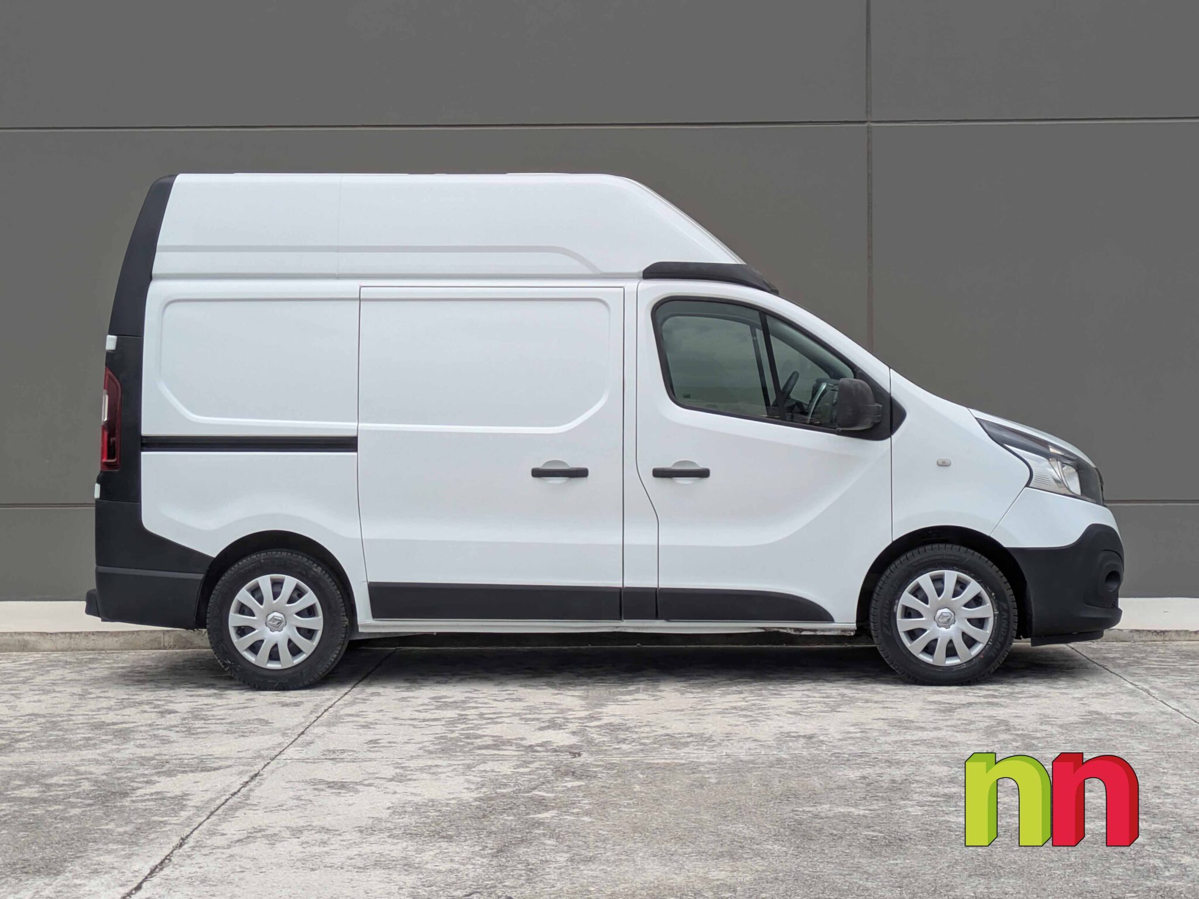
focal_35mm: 24
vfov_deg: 56.8
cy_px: 450
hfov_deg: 71.6
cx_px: 600
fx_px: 831
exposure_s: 1/3200
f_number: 1.8
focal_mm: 6.86
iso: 80
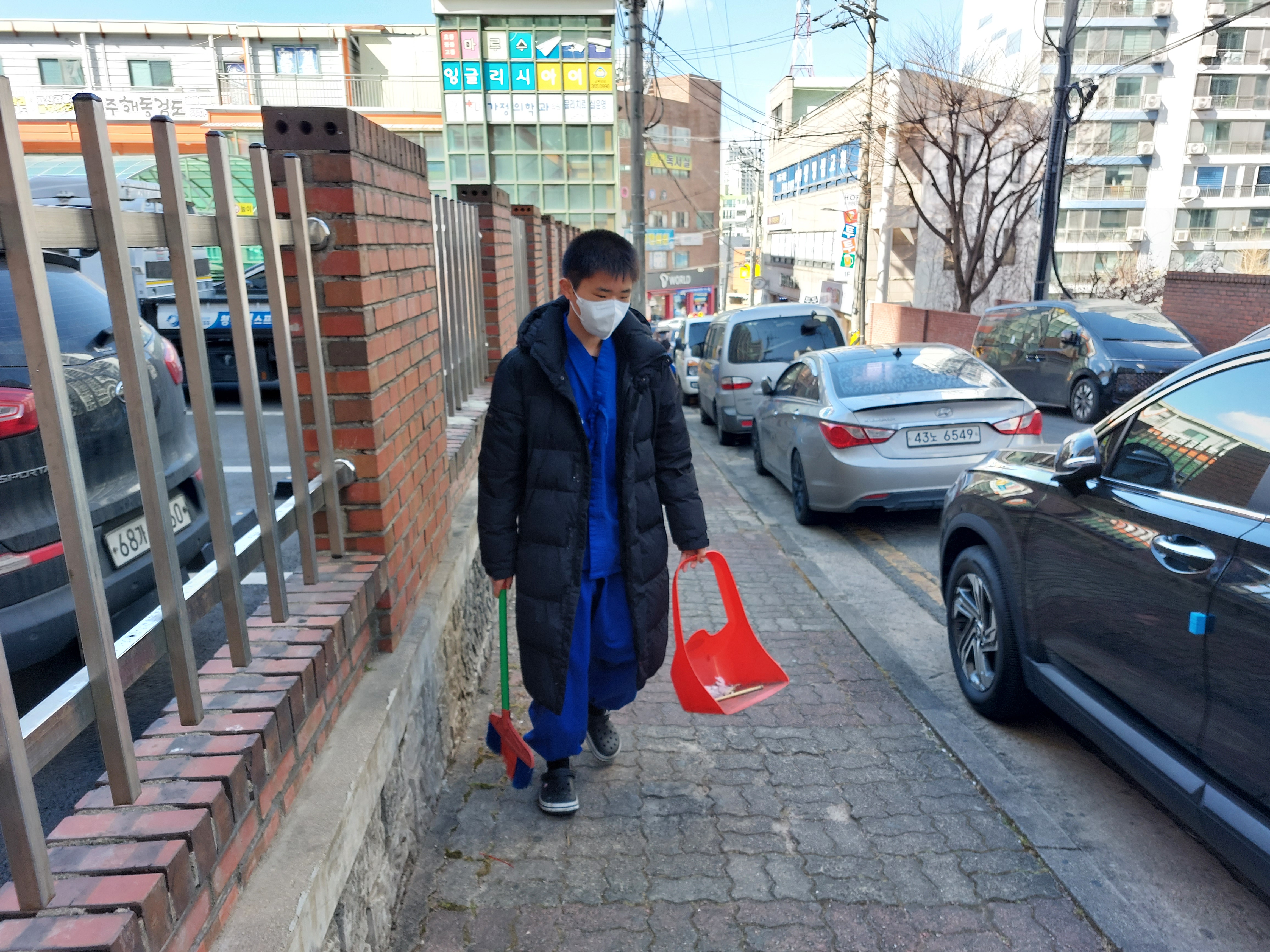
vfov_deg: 56.8
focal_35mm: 24
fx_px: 881
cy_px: 476
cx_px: 635
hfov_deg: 71.6
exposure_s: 1/120
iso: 32
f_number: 1.8
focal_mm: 5.23
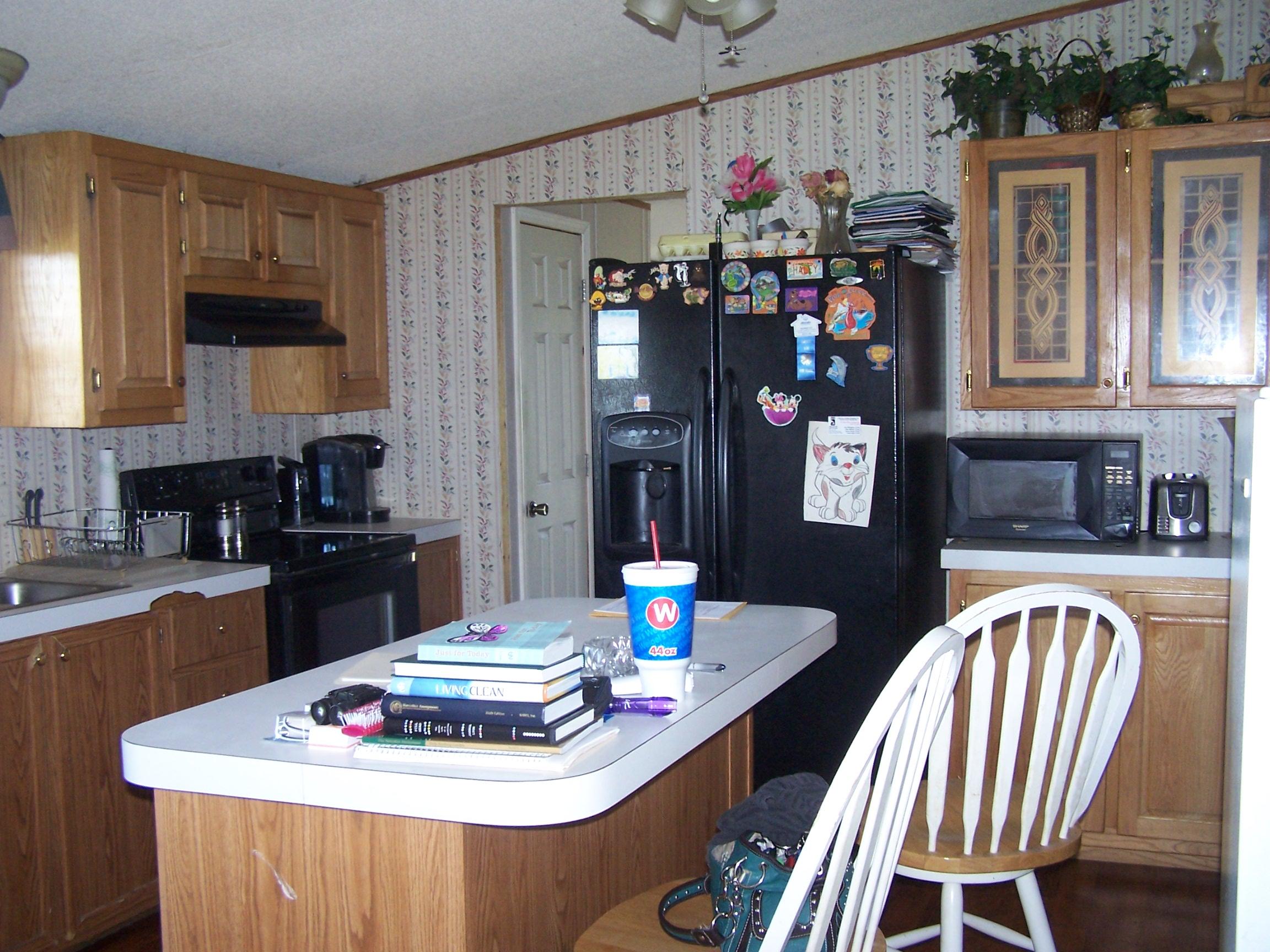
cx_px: 635
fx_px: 1394
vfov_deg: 37.7
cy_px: 476
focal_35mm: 38
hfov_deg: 49.0
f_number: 2.8
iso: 140
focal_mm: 6.3
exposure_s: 1/60
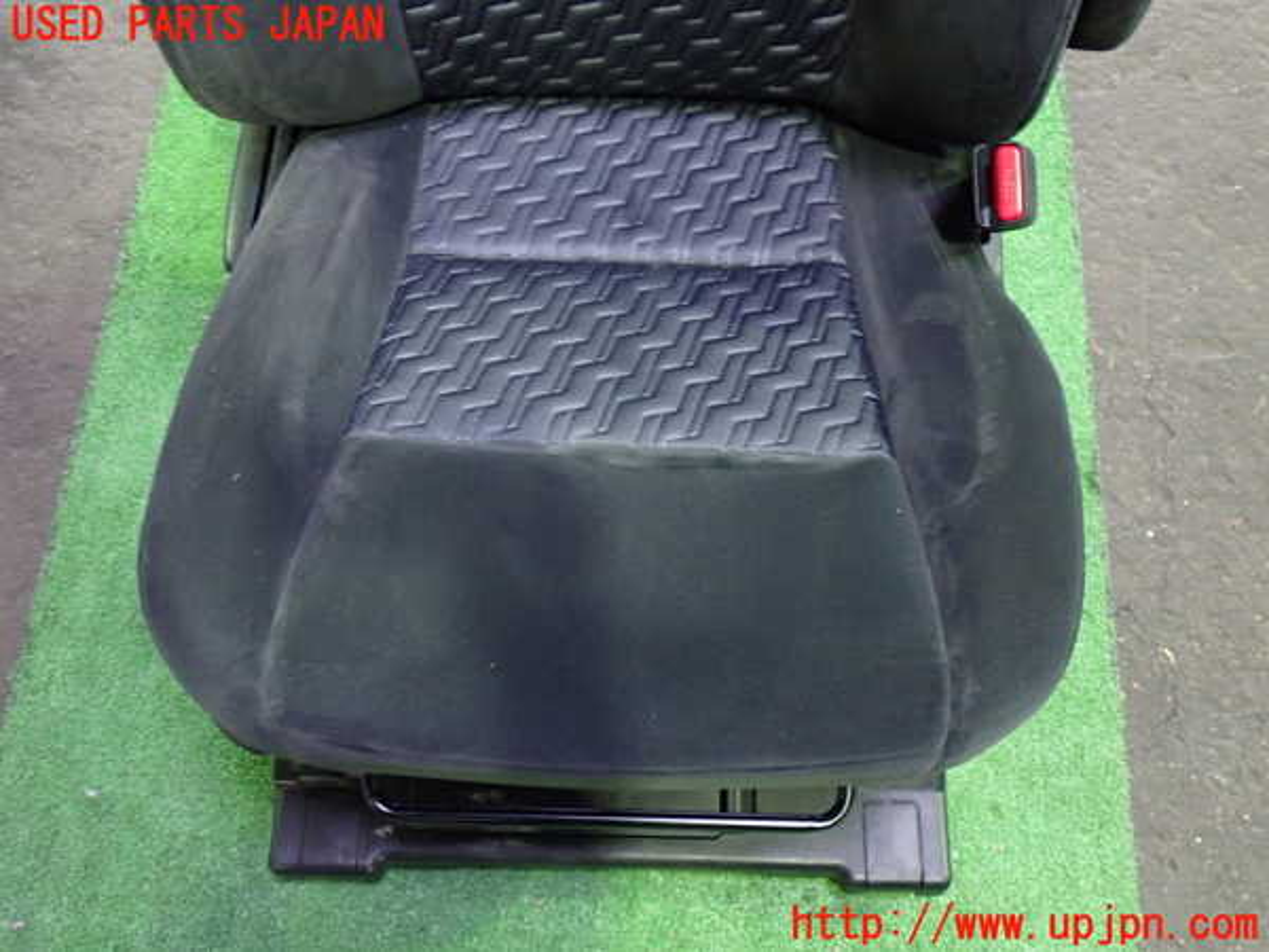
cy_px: 476
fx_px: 1320
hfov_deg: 51.4
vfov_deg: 39.7
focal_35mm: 36
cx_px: 634
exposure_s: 1/15
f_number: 2.5
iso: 800
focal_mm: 6.37
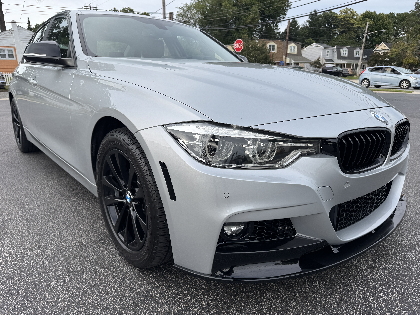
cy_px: 158
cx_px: 210
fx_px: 291
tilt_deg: -16.7
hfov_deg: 71.6
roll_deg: +0.5
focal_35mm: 24
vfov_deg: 56.8
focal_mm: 6.76
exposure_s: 1/1524
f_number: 1.78
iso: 80
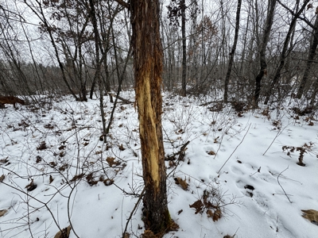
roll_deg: +3.5
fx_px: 129
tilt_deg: -17.8
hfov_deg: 102.1
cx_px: 159
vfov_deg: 85.7
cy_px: 119
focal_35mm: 14
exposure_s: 1/138
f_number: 2.2
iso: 40
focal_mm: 2.22
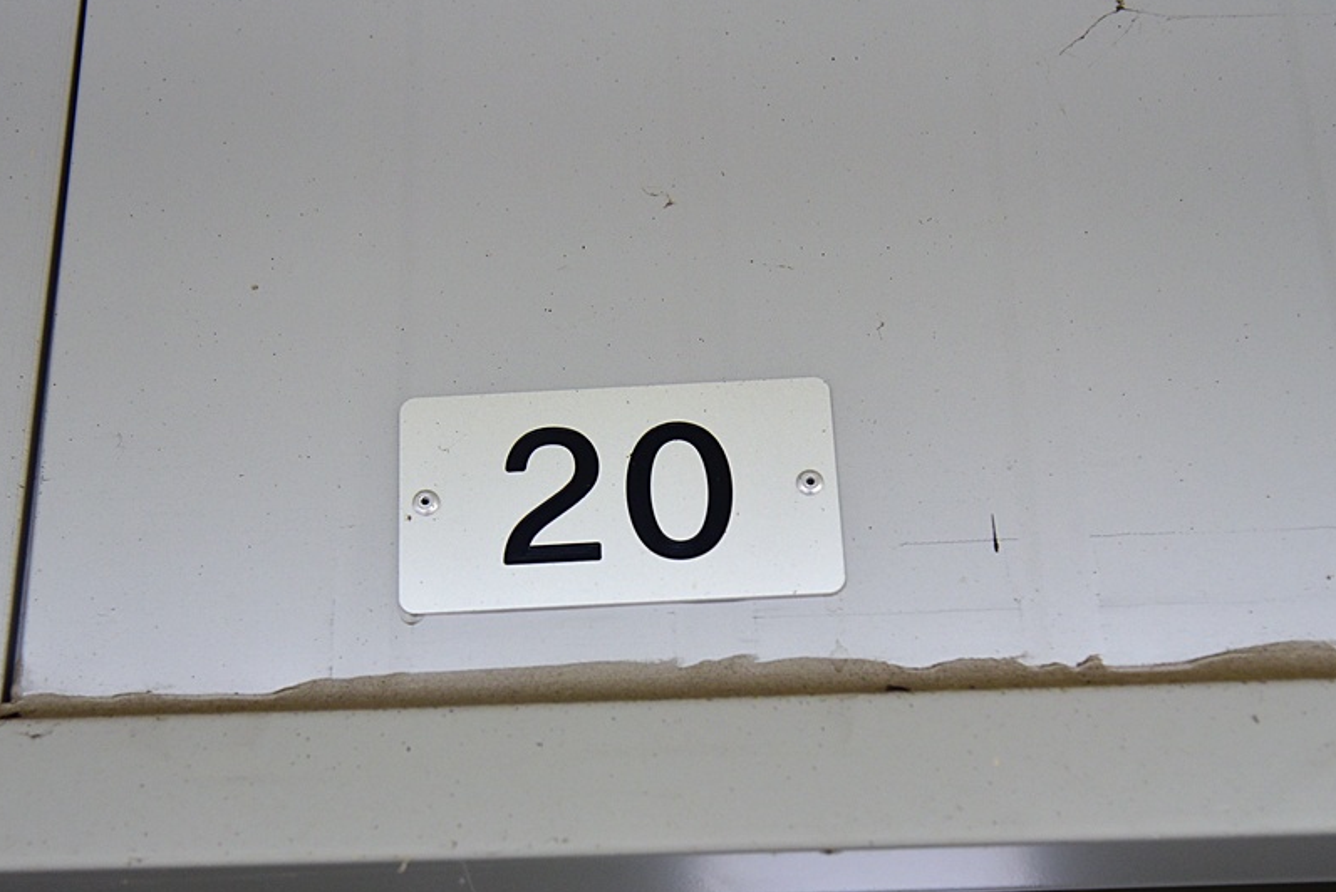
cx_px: 637
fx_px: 2190
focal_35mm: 59
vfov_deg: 23.0
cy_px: 510
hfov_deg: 33.9
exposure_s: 1/4000
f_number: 4
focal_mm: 48
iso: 1100
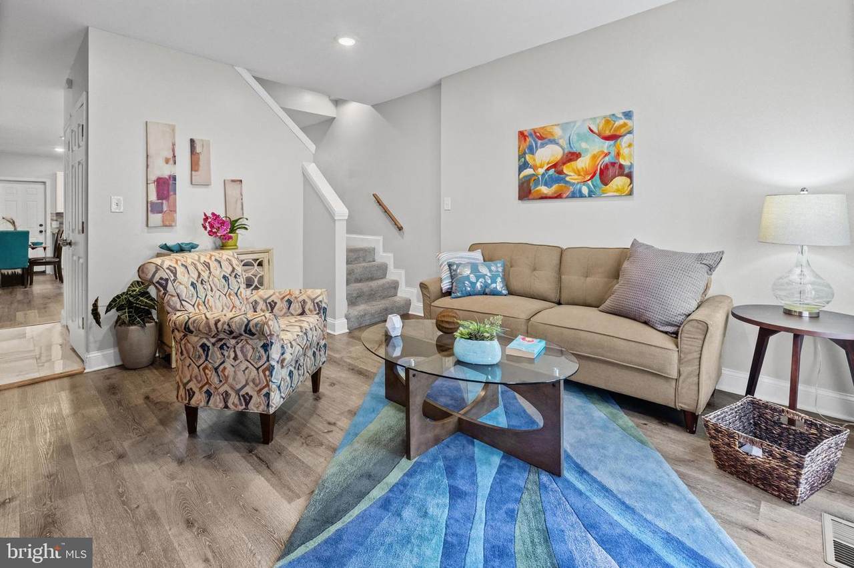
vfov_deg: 73.7
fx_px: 379
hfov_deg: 96.8
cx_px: 427
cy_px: 284
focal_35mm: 16
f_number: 9
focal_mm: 16
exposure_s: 1/13
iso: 3200
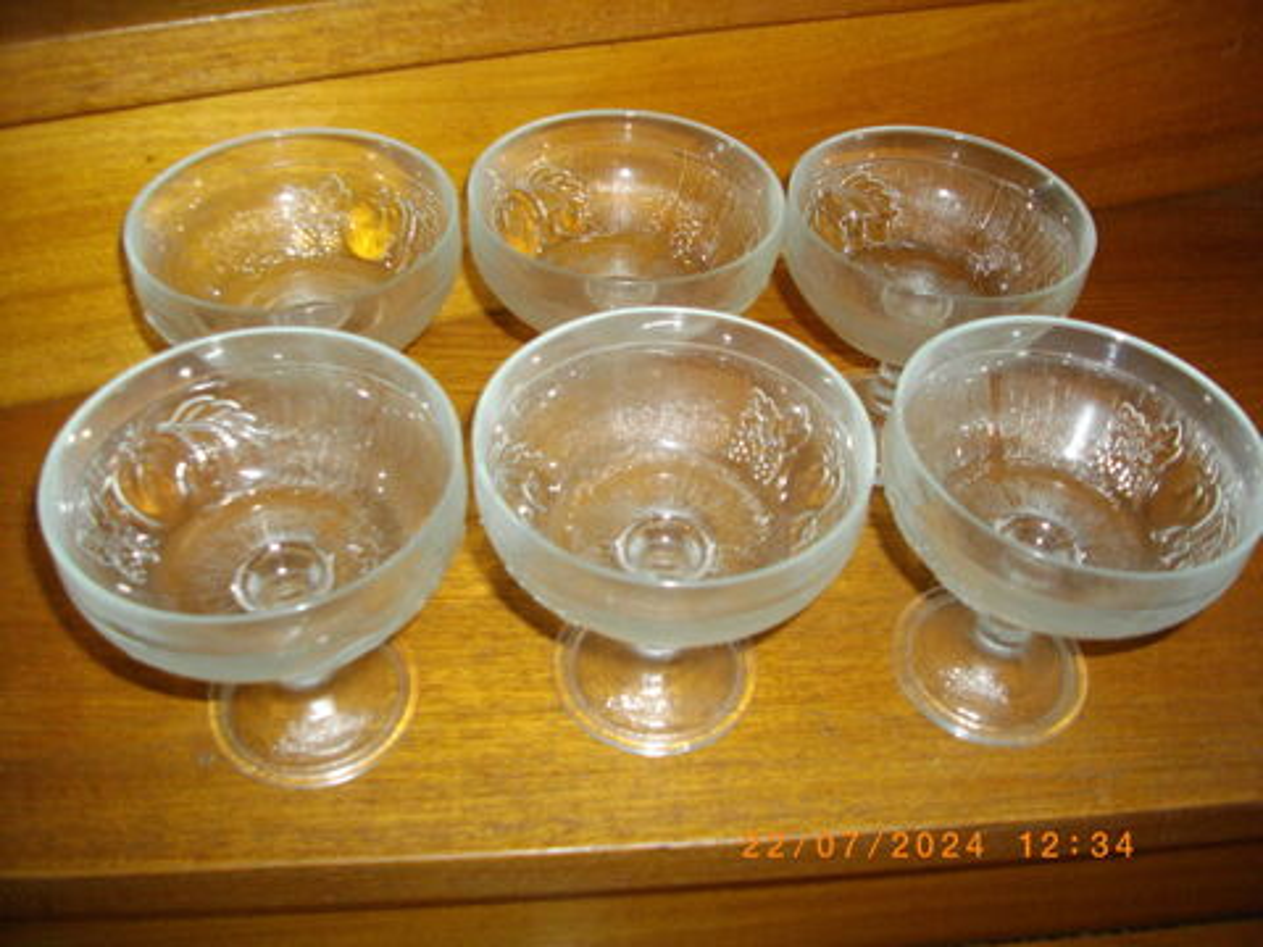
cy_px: 474
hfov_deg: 56.8
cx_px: 632
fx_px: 1168
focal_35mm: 32
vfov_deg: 44.2
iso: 200
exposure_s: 1/50
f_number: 2.9
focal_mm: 5.7
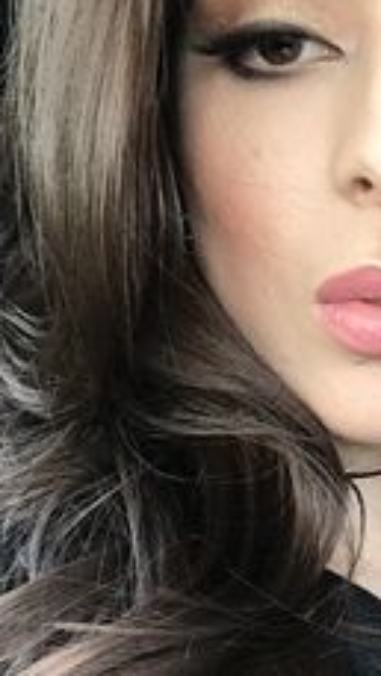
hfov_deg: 15.7
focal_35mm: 73
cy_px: 350
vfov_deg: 29.0
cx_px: 502
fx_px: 1310
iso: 50
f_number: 2.2
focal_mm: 2.87
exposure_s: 1/30
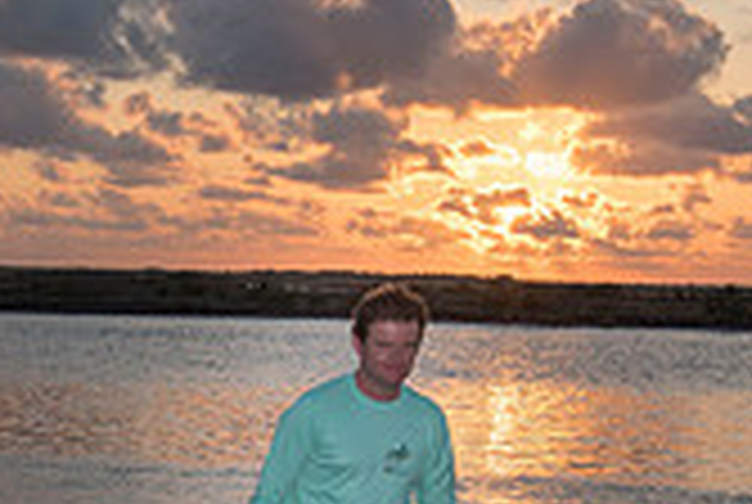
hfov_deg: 19.0
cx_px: -5
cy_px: 497
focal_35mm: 104
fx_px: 2176
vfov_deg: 13.1
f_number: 7.1
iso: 500
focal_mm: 30
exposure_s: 1/800
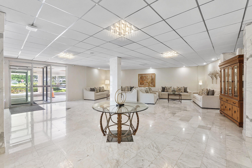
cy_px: 84
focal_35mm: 15
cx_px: 126
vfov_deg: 77.3
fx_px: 105
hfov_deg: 100.4
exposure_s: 1/10
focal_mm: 10
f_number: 8
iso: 250
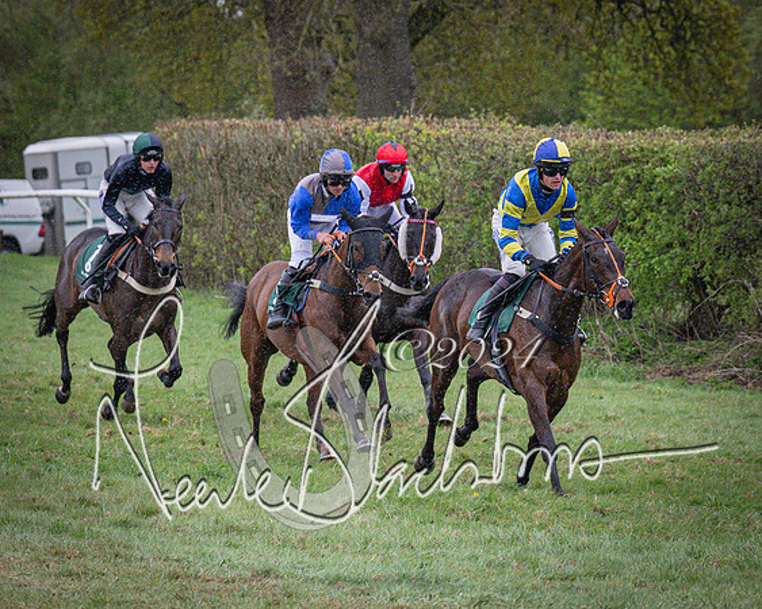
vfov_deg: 4.5
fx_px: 7828
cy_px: 280
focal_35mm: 347
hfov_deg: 5.6
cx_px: 654
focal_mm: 115
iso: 1600
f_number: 4
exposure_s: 1/1000
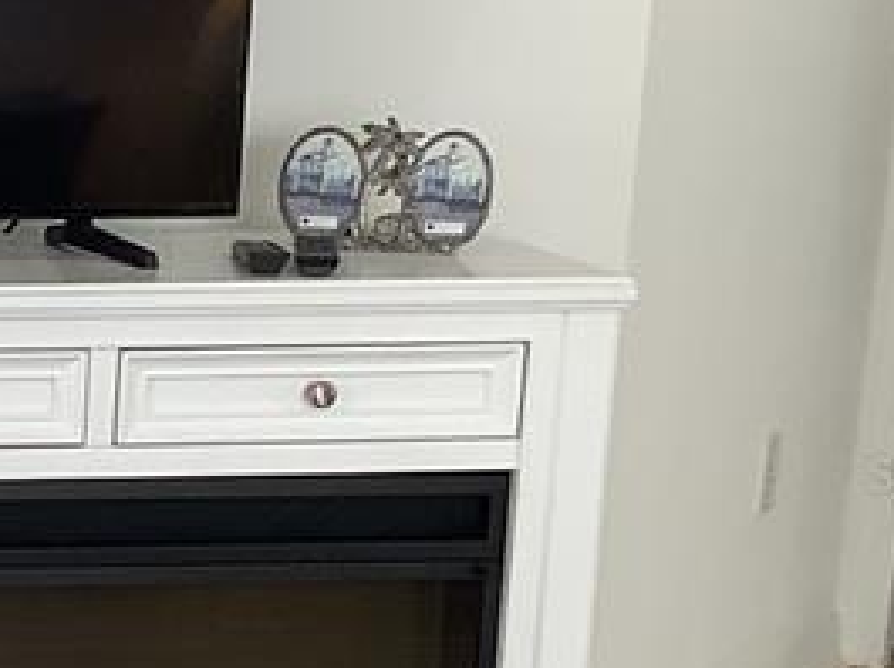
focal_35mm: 120
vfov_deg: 12.3
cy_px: 472
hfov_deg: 14.6
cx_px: -654
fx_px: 3095
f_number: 2.4
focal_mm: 3.3
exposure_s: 1/120
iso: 80
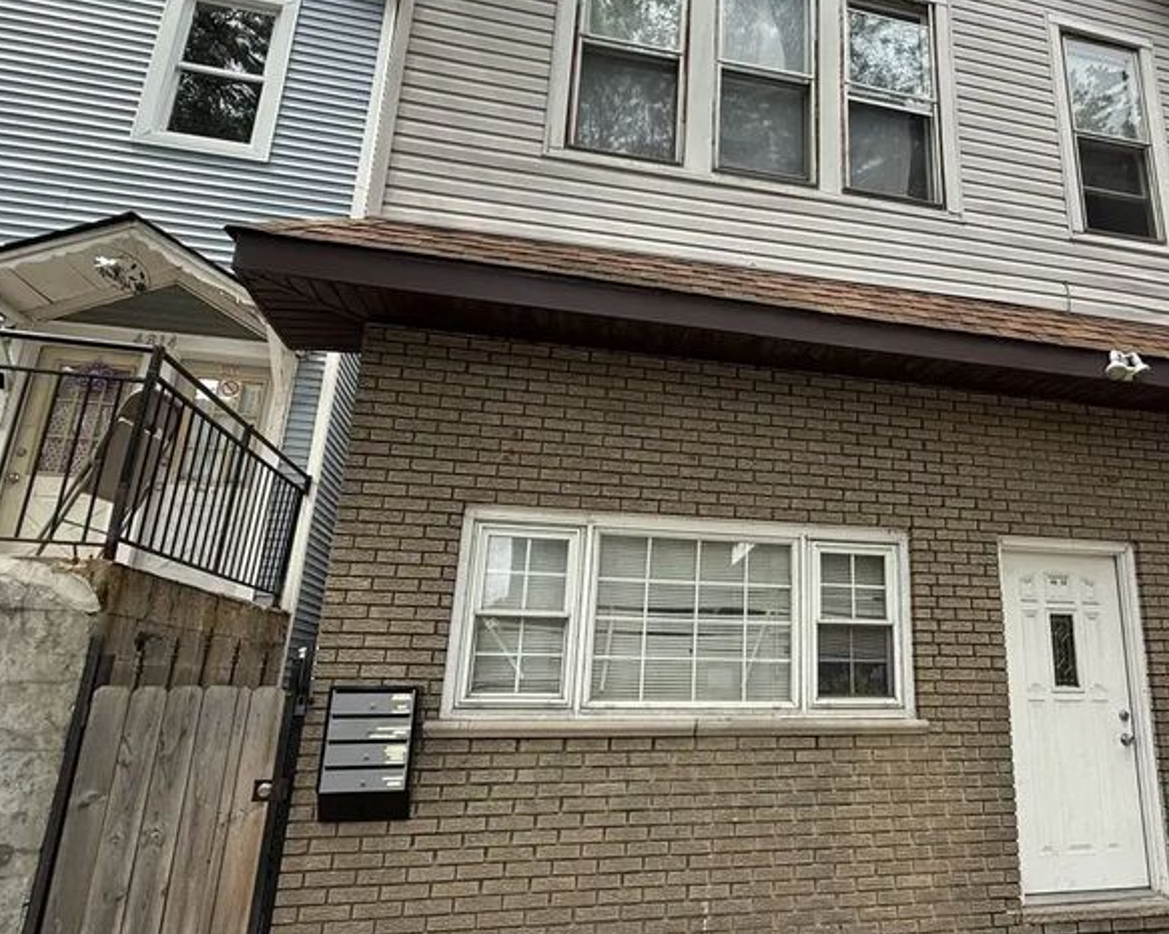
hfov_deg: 68.2
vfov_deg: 58.7
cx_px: 788
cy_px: 457
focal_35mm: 24
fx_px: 830
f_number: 2.2
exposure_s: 1/361
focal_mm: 2.22
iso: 50
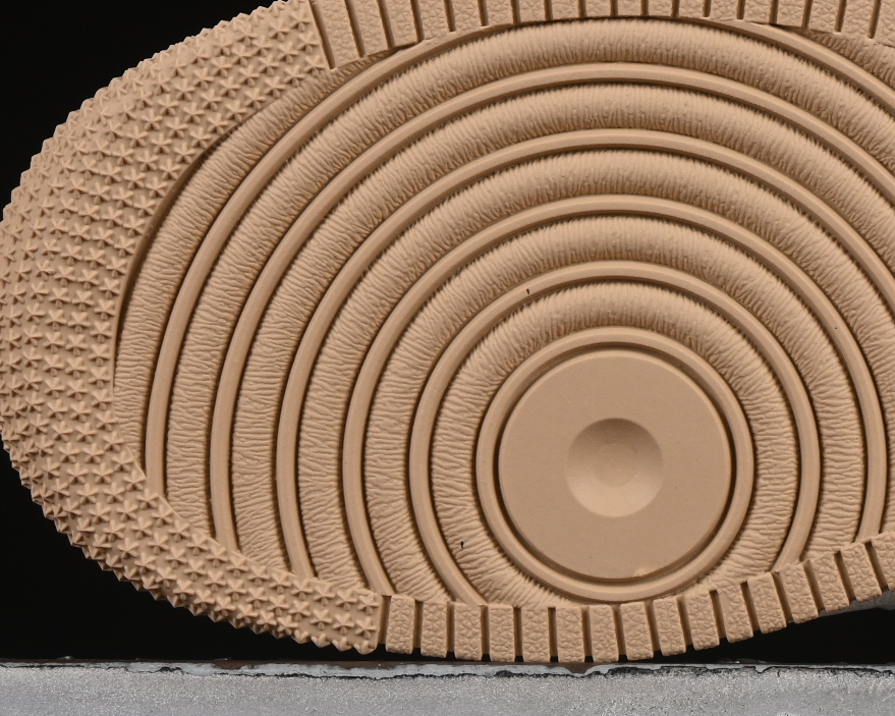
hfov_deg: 8.6
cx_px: 984
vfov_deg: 6.9
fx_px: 5906
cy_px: 69
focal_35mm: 223
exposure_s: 1/80
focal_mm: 50
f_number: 8
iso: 160
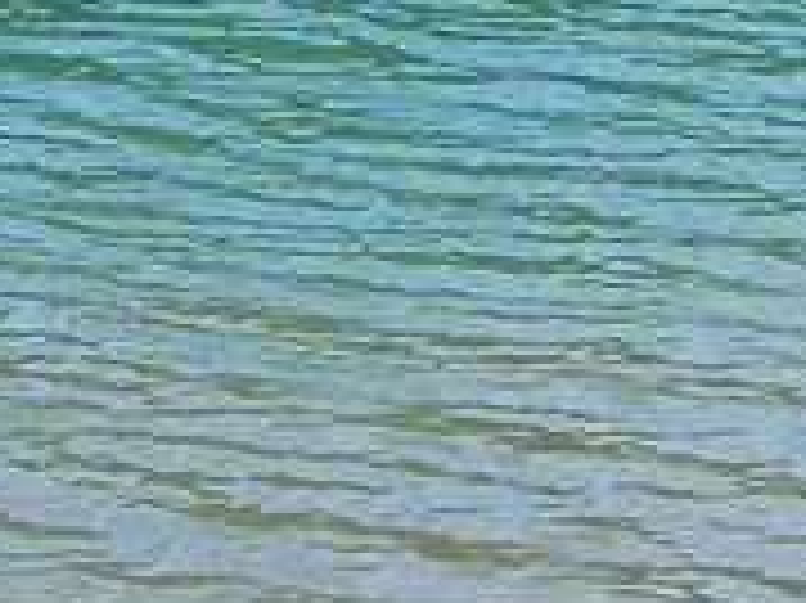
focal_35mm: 217
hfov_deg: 9.1
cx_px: 117
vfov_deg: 6.8
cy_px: 261
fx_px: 5049
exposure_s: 1/250
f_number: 4
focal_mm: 6.3
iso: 64
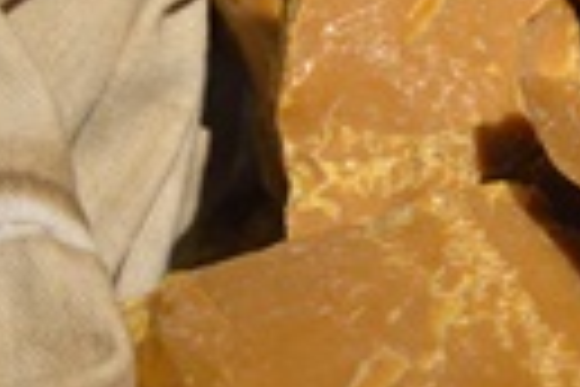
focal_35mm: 130
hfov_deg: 14.3
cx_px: 967
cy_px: 115
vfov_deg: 10.5
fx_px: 2095
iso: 3200
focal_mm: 21
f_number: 3.8
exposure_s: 1/50
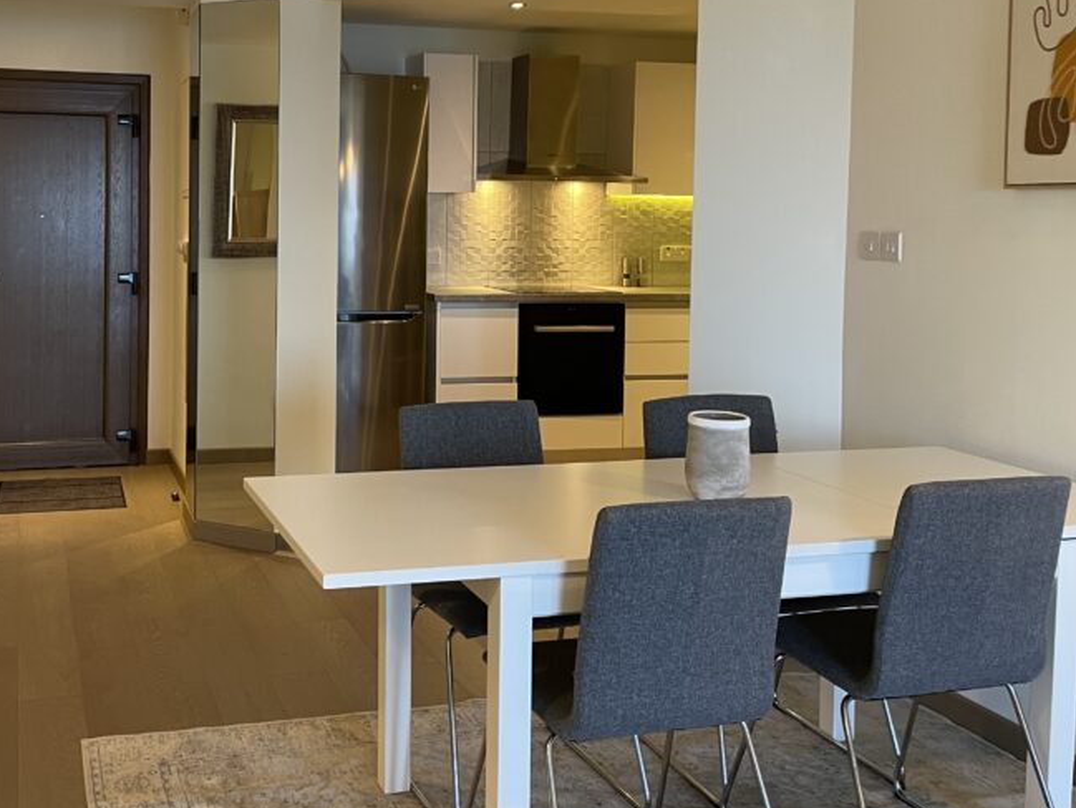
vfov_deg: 34.7
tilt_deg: -2.2
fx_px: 1275
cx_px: 361
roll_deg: -0.8
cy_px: 244
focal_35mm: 41
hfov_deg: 45.1
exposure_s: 1/50
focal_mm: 4.2
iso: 160
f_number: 1.6
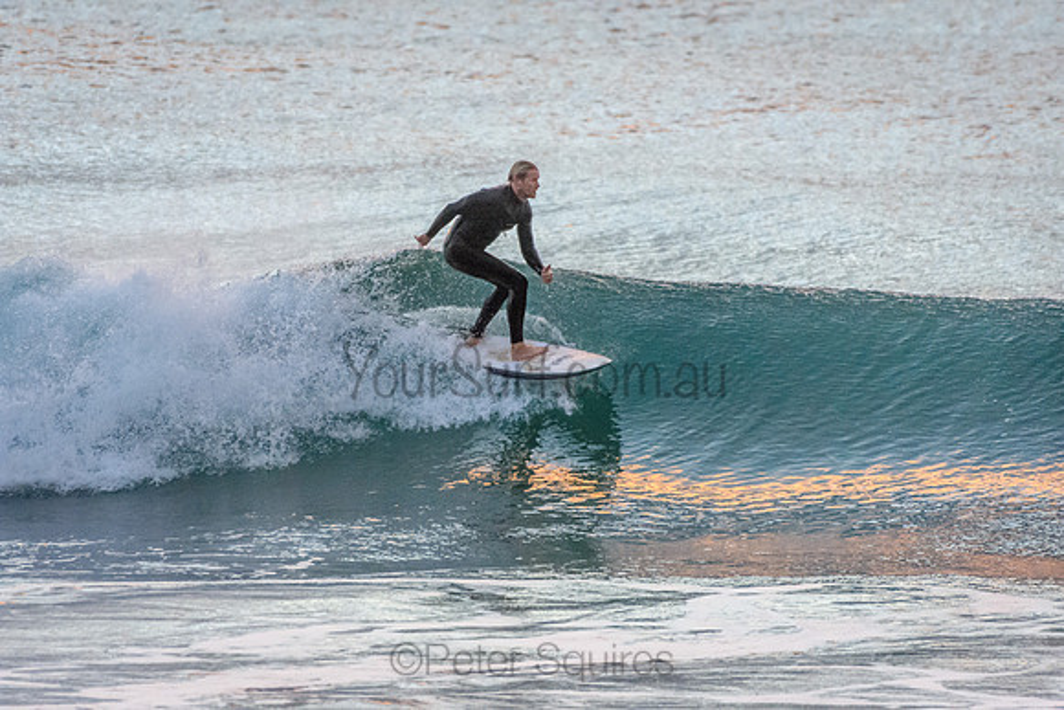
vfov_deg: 1.8
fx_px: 22171
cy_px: 355
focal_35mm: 750
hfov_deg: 2.7
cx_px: 532
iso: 2200
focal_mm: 500
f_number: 5.6
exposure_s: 1/1250
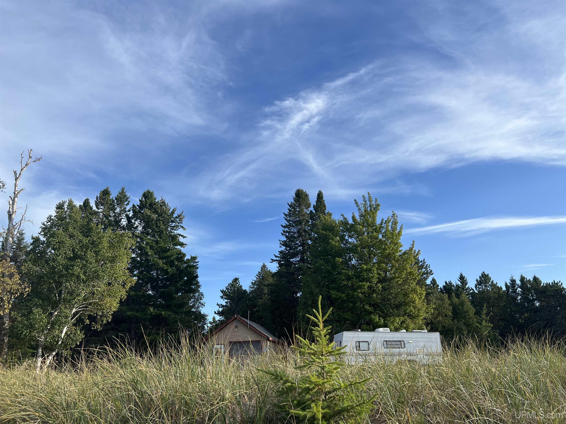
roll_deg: +2.3
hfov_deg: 67.3
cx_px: 283
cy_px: 212
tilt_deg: +20.5
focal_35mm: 26
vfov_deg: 53.1
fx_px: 425
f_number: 1.5
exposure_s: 1/3257
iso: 50
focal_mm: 5.7
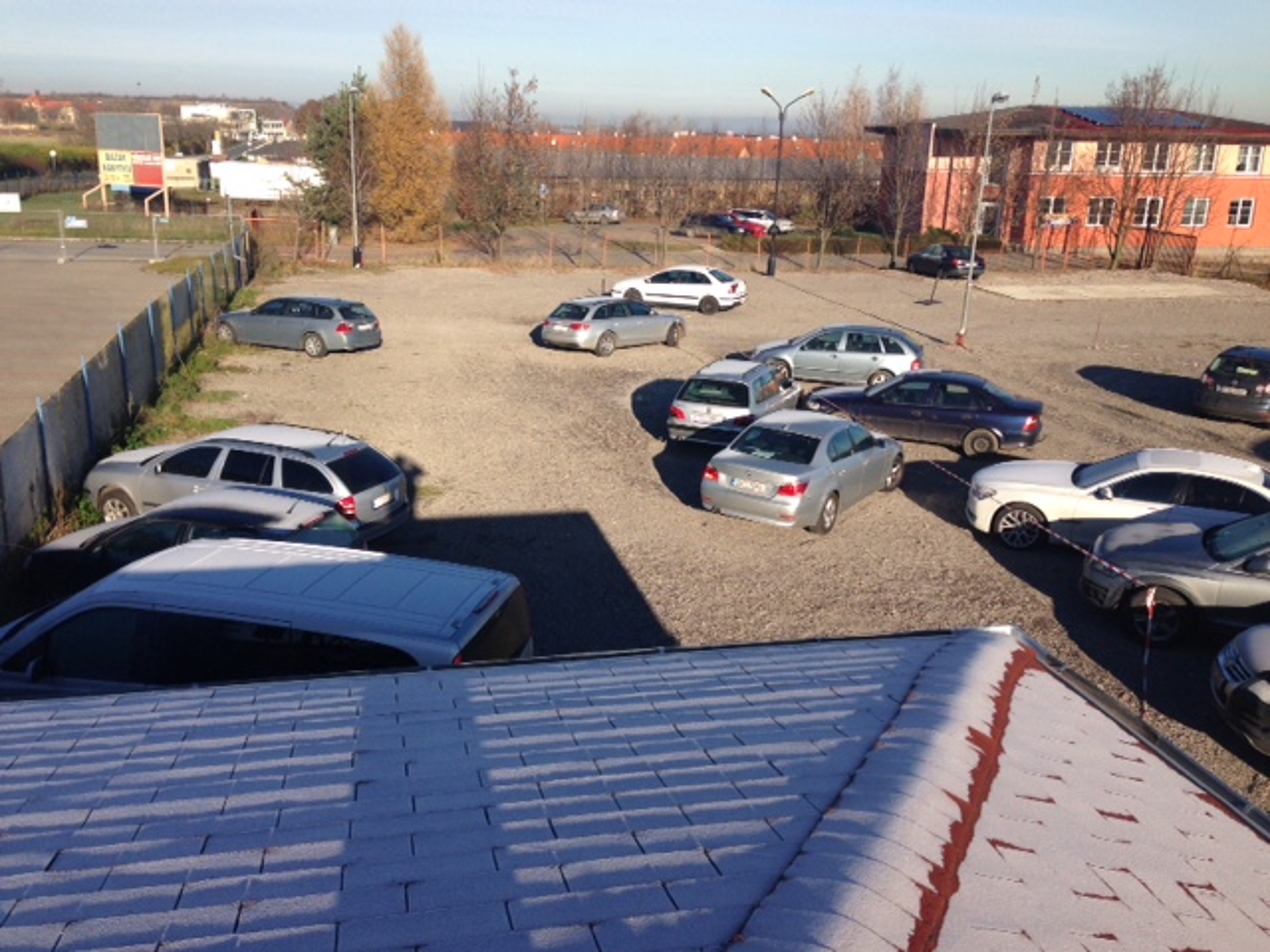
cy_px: 476
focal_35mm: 33
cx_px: 635
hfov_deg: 55.4
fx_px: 1211
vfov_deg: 42.9
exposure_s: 1/1506
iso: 50
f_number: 2.4
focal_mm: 4.12
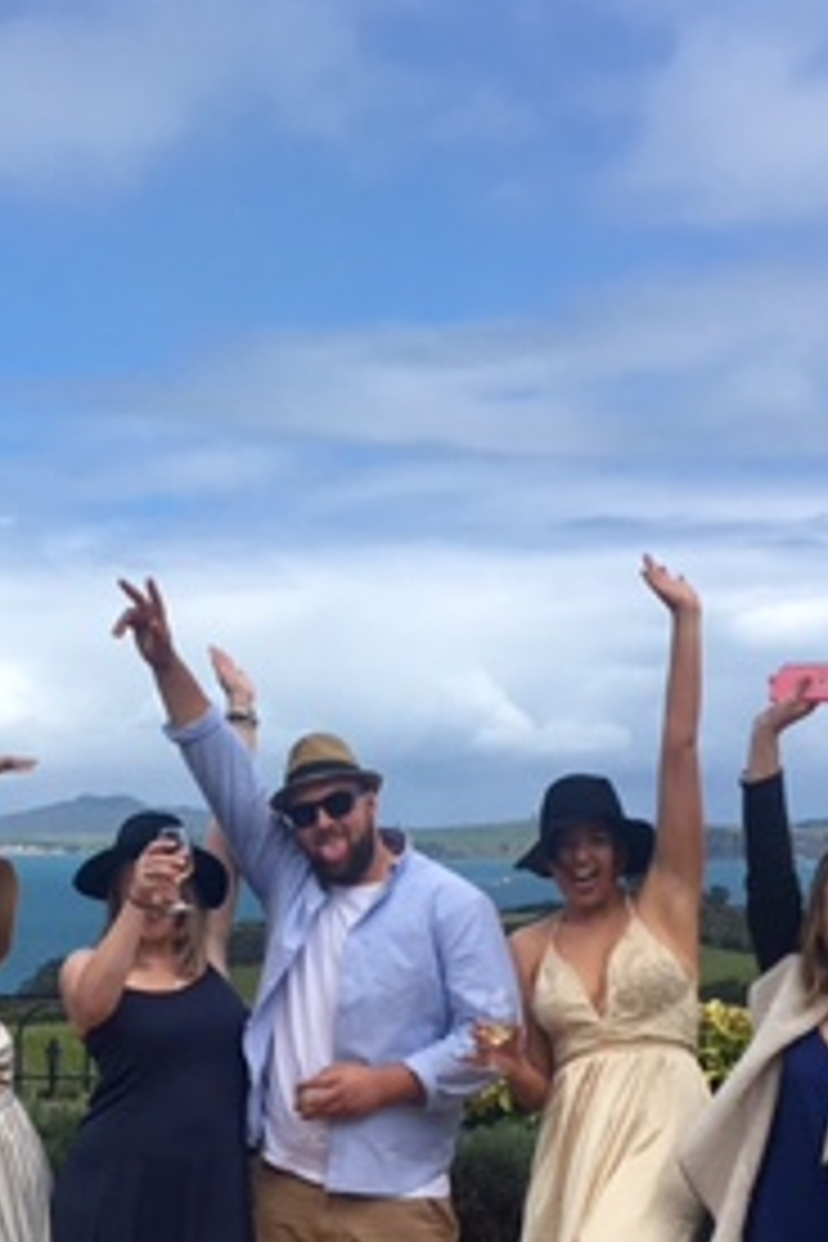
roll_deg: -0.4
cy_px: 981
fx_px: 2415
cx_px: 198
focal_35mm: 70
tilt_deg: -3.7
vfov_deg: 28.3
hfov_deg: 19.3
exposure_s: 1/1876
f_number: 2.2
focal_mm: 4.15
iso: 25
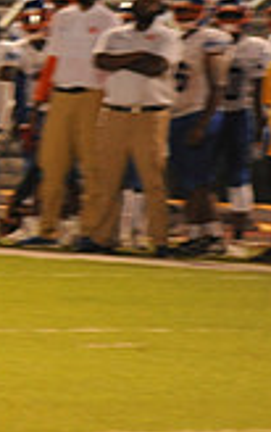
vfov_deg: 2.9
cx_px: -431
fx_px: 8467
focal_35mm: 719
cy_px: 40
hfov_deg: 1.8
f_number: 4.5
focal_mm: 200
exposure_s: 1/160
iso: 3200
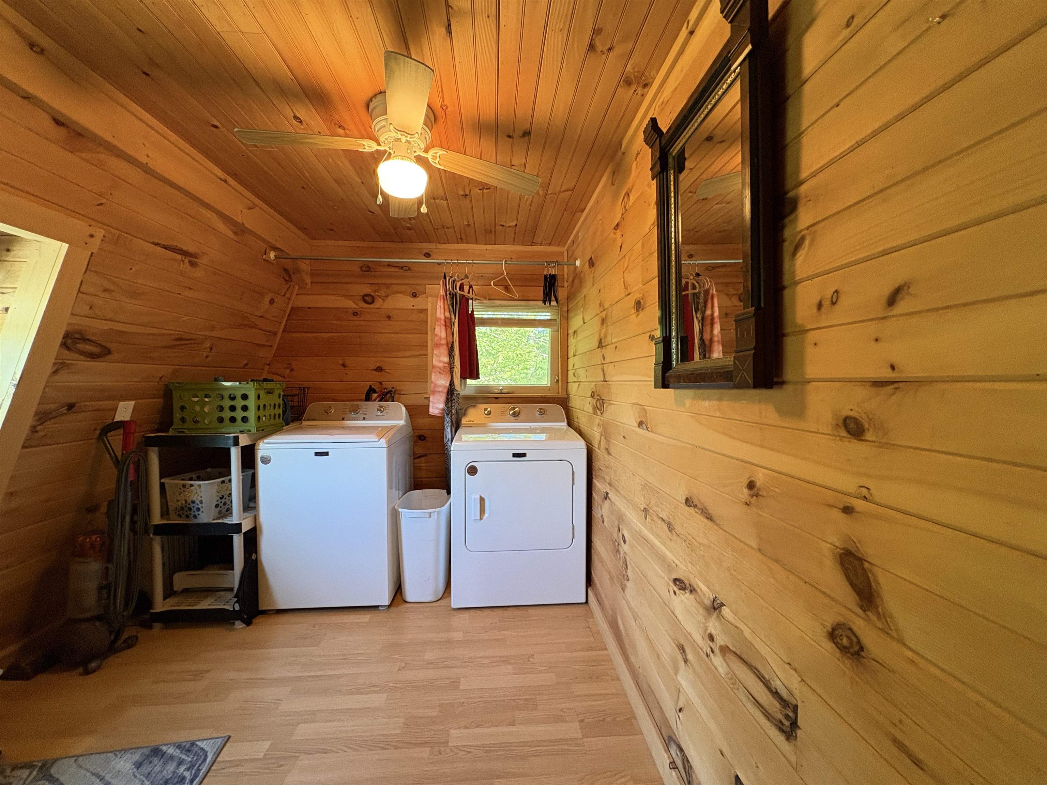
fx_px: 423
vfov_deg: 85.7
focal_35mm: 14
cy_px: 392
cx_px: 524
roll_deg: -0.1
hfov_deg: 102.1
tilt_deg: -1.2
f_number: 2.2
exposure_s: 1/60
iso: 320
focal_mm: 2.22
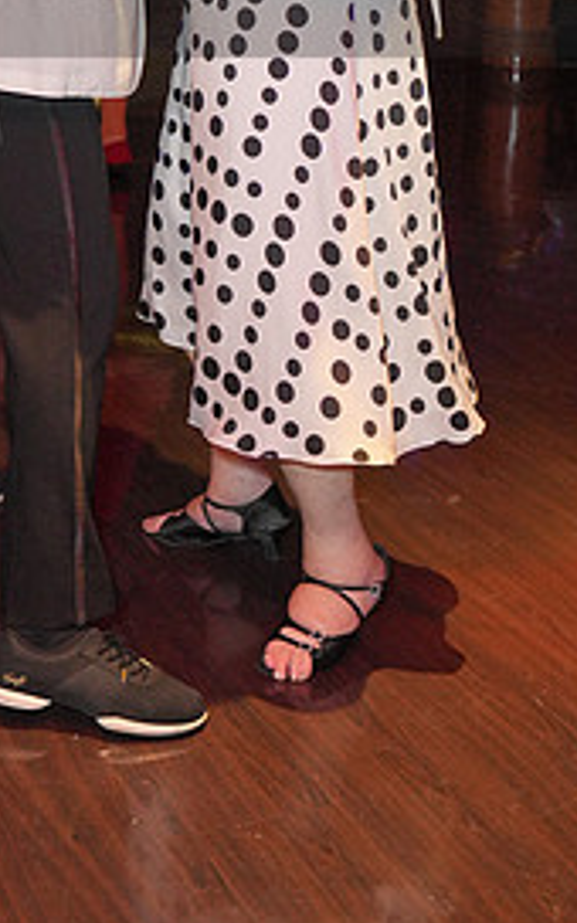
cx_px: 188
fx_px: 1912
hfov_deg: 17.1
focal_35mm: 76
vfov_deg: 25.4
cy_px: -54
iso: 4000
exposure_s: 1/200
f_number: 4
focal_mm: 35
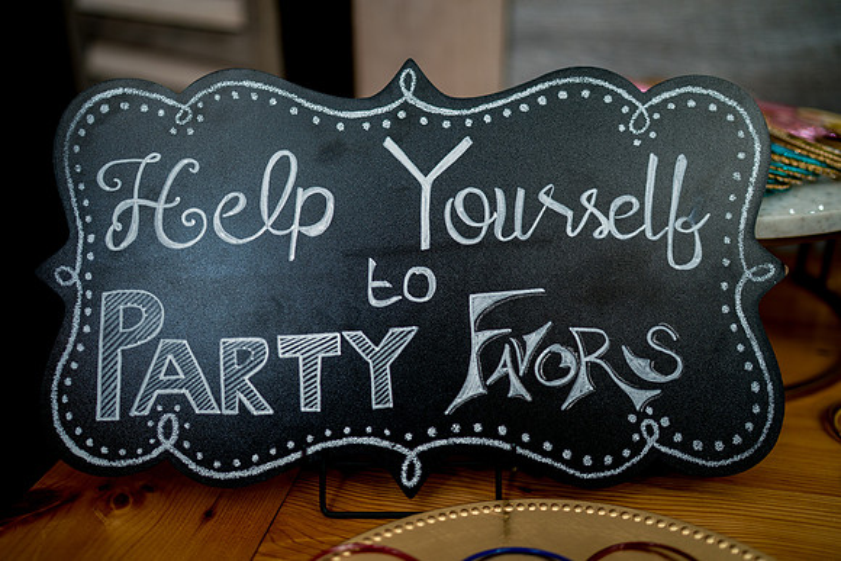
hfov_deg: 54.4
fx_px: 818
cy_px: 280
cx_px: 420
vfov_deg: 37.9
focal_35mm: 35
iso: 250
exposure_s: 1/200
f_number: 1.4
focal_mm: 35
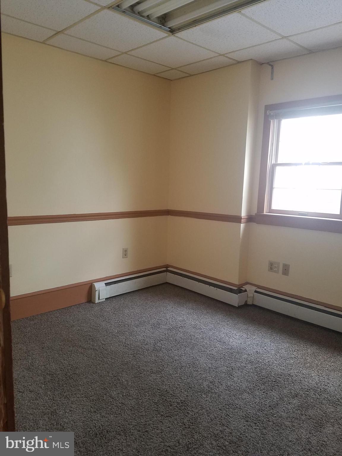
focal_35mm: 26
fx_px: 343
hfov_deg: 53.1
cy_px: 228
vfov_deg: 67.3
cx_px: 171
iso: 125
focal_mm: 4.2
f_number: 1.7
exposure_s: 1/30
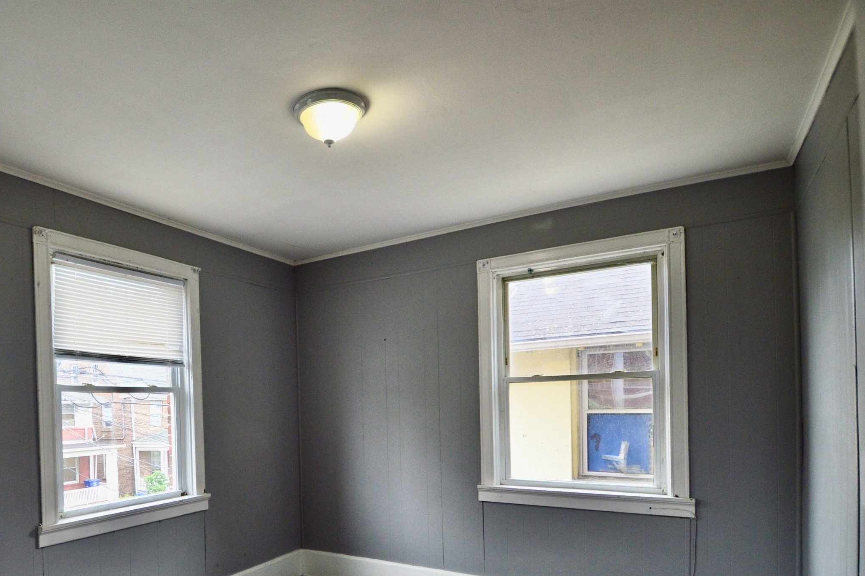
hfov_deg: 76.0
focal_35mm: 22
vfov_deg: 55.1
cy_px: 414
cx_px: 286
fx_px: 528
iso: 400
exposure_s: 1/200
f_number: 10
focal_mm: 10
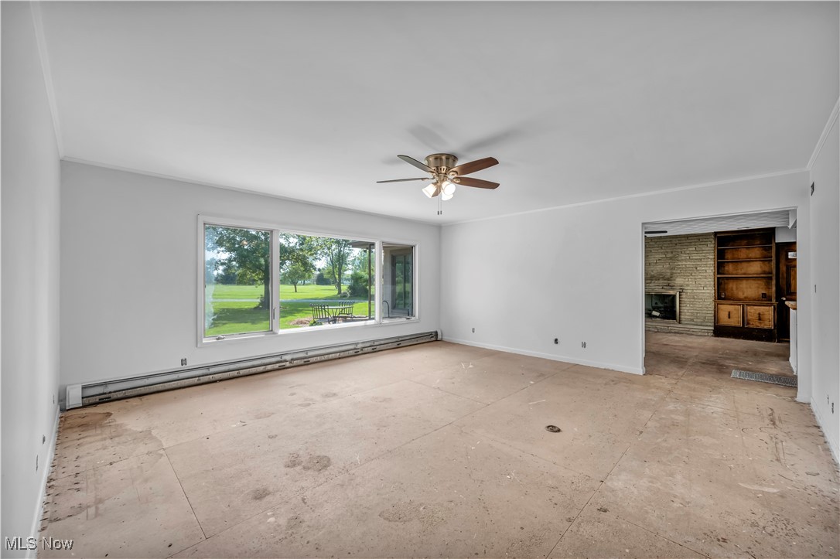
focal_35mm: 14
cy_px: 280
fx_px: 327
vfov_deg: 81.2
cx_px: 420
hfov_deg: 104.3
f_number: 11
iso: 200
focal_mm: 14
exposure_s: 1/20
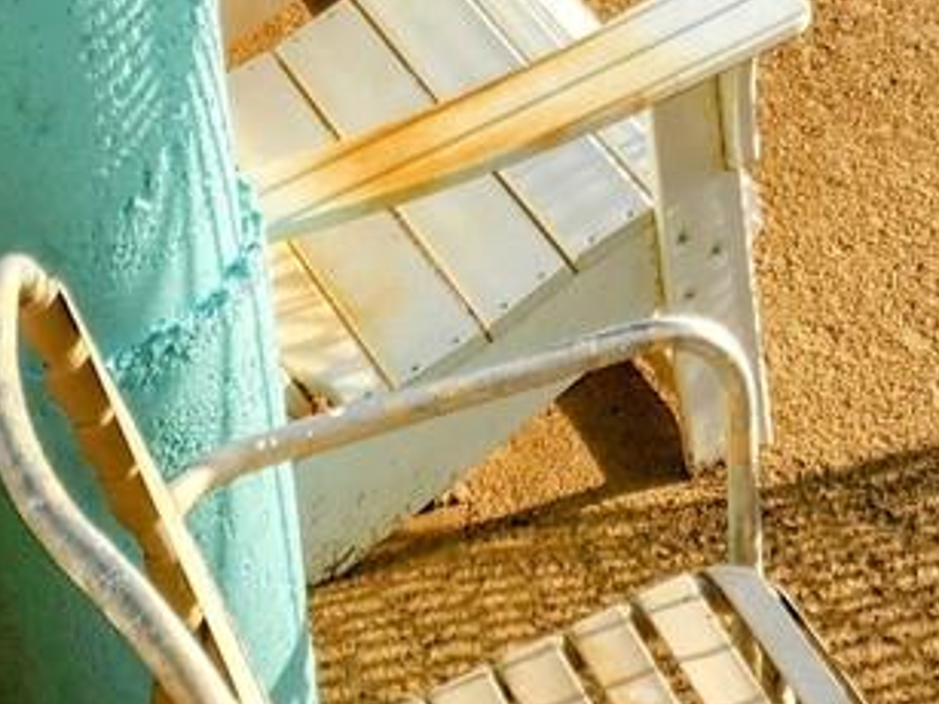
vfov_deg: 10.5
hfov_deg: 15.5
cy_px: -1028
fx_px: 3254
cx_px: 1291
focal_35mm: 120
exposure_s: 1/1000
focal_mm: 6.4
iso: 12
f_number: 1.8
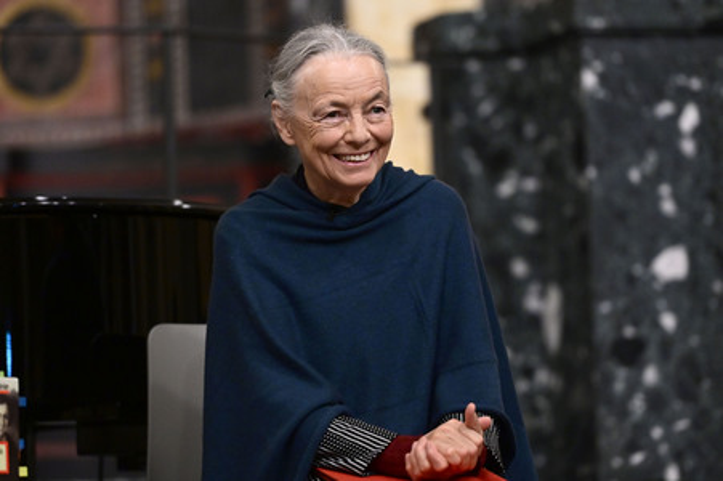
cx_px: 362
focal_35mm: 190
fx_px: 3813
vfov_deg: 7.2
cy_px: 240
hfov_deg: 10.8
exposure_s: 1/200
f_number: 2.8
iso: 5000
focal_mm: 190
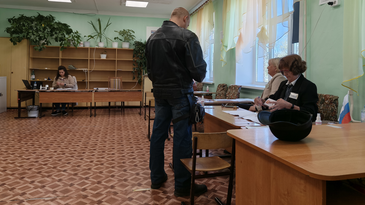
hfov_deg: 71.9
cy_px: 76
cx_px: 178
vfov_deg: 44.0
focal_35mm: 26
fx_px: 252
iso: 50
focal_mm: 5.56
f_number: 1.8
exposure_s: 1/181
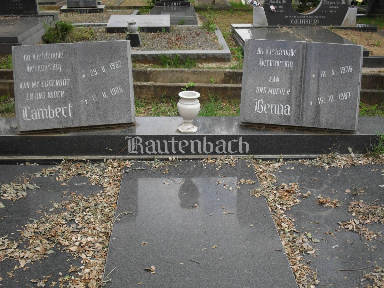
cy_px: 144
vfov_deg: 34.3
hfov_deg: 44.8
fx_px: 466
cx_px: 192
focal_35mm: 42
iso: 100
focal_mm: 7.5
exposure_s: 1/250
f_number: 3.6
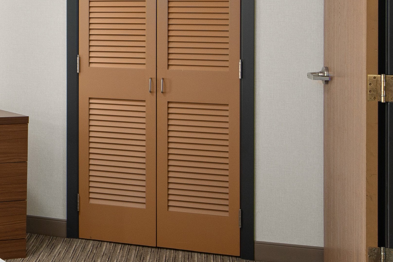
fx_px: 917
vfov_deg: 16.1
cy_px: 36
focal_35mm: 84
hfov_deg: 19.9
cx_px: -245
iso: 250
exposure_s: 1/2
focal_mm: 17
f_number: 8
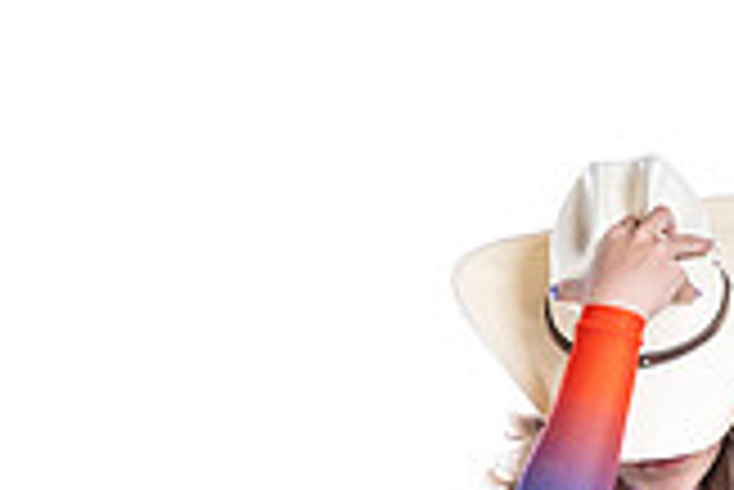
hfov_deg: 15.1
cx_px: 495
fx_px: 2755
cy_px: 993
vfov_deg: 9.5
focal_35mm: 135
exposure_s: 1/250
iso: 400
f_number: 5.6
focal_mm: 49
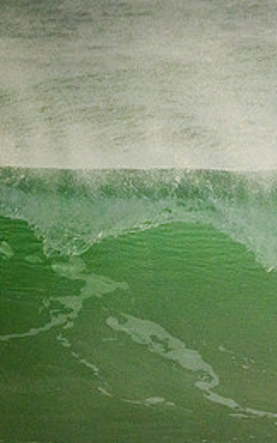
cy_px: 276
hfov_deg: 0.7
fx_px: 22007
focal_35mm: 1823
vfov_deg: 1.2
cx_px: 489
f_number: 11
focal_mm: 800
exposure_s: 1/8000
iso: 3200
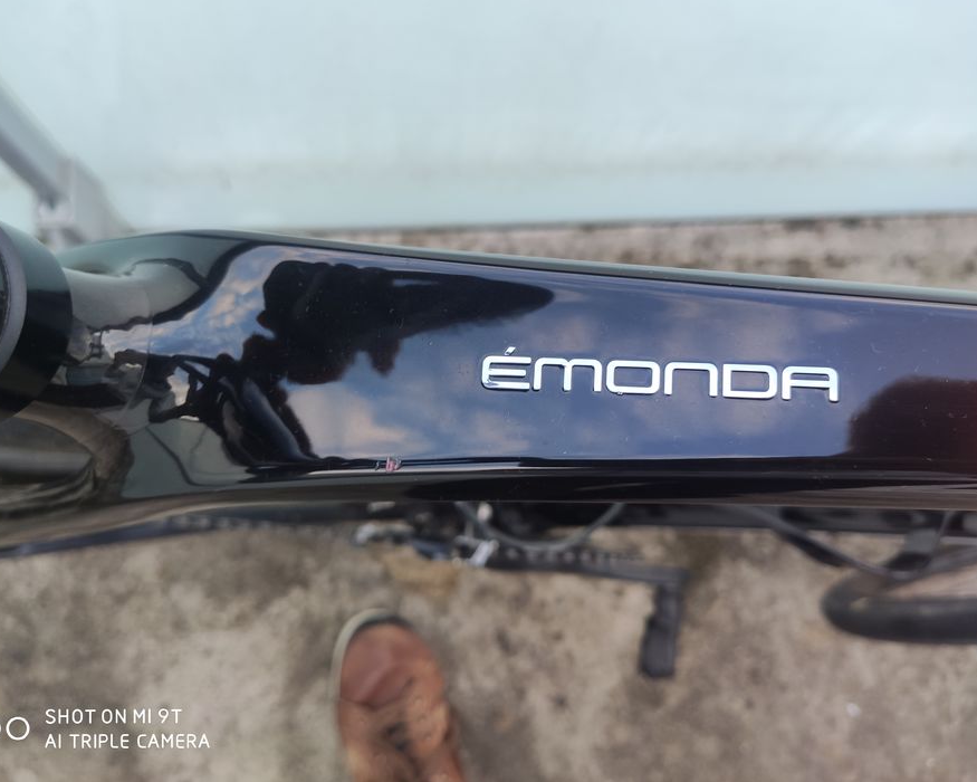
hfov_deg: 60.4
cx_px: 471
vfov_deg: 50.0
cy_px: 372
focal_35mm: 29
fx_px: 839
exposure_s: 1/50
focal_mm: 4.77
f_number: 1.75
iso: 196
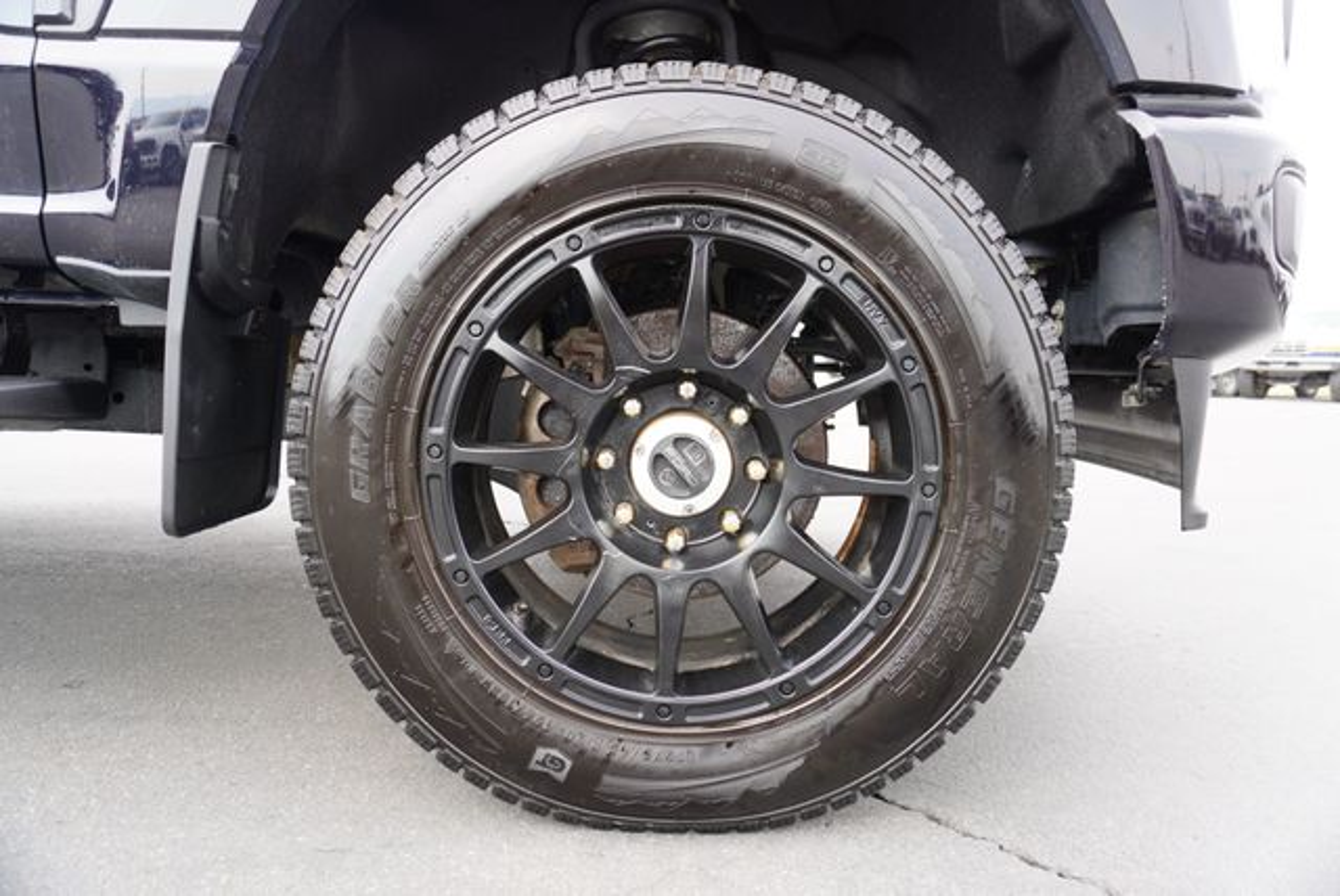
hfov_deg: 73.7
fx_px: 894
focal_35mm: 24
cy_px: 448
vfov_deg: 53.2
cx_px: 670
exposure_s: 1/60
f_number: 4
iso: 100
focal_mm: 16
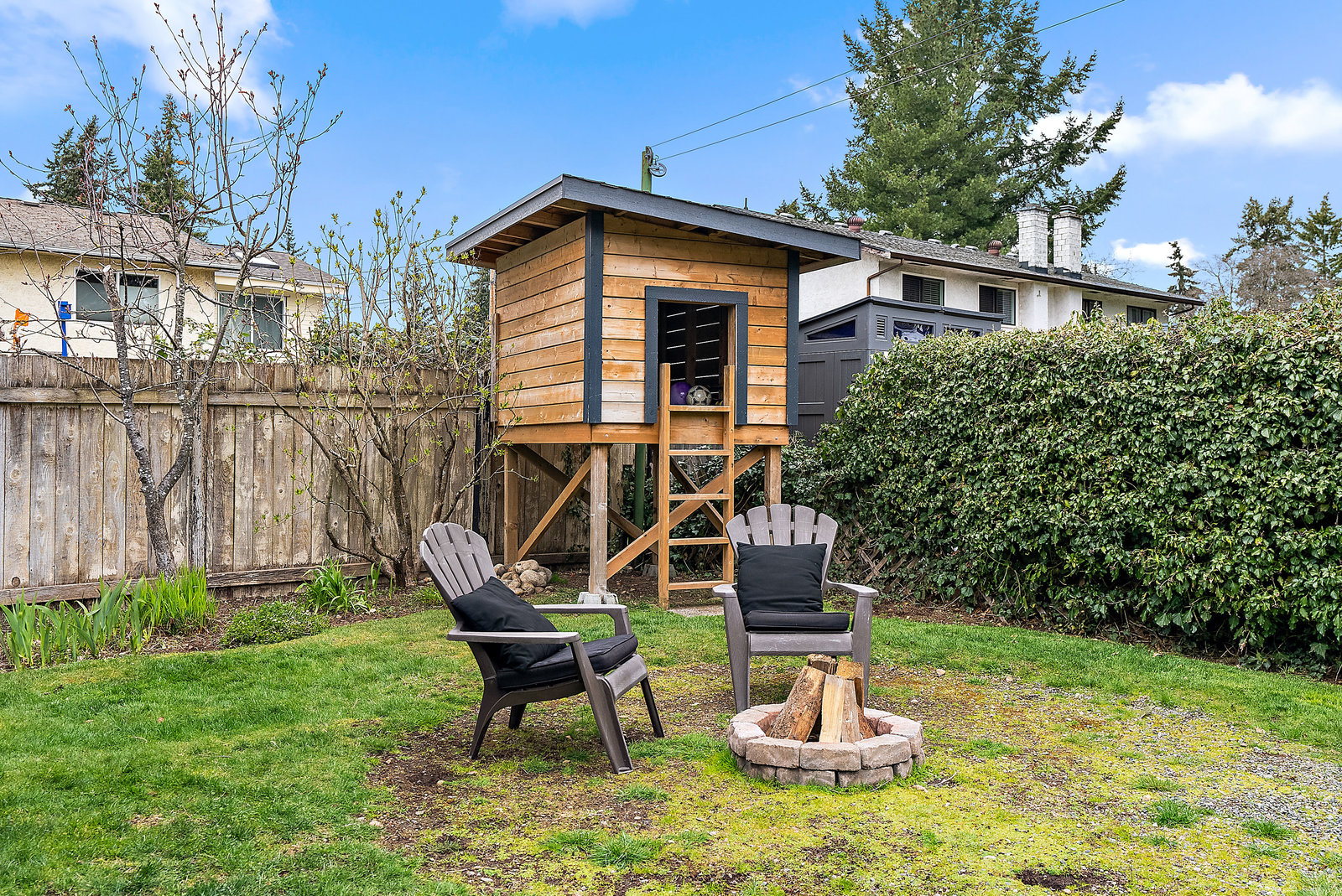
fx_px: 1156
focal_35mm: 31
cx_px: 671
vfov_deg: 42.4
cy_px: 448
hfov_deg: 60.3
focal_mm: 31
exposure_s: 1/60
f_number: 7.1
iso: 400
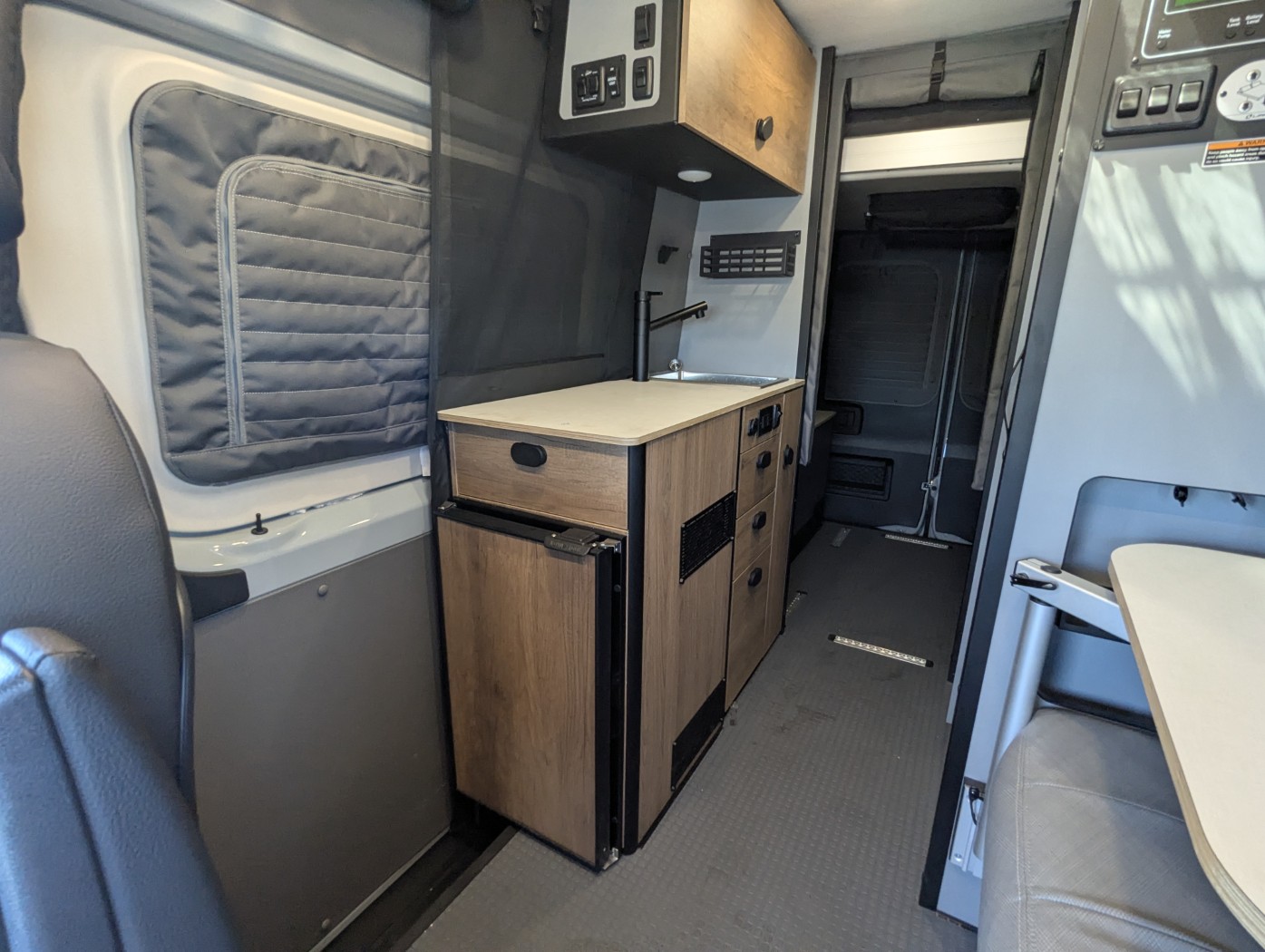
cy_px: 476
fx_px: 585
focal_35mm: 16
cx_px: 632
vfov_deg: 78.2
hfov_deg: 94.4
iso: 305
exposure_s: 1/77.5
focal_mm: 2.35
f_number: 2.2
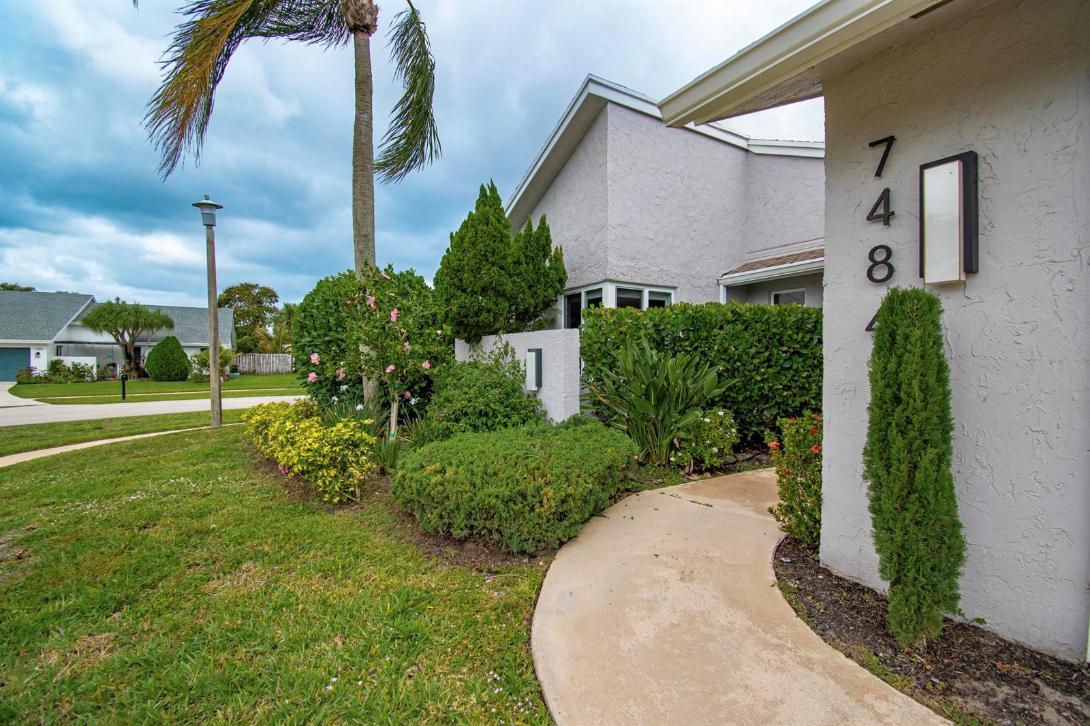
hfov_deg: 100.4
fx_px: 454
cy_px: 363
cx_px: 545
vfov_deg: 77.3
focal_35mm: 15
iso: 400
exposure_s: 1/1600
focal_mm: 10
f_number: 5.6
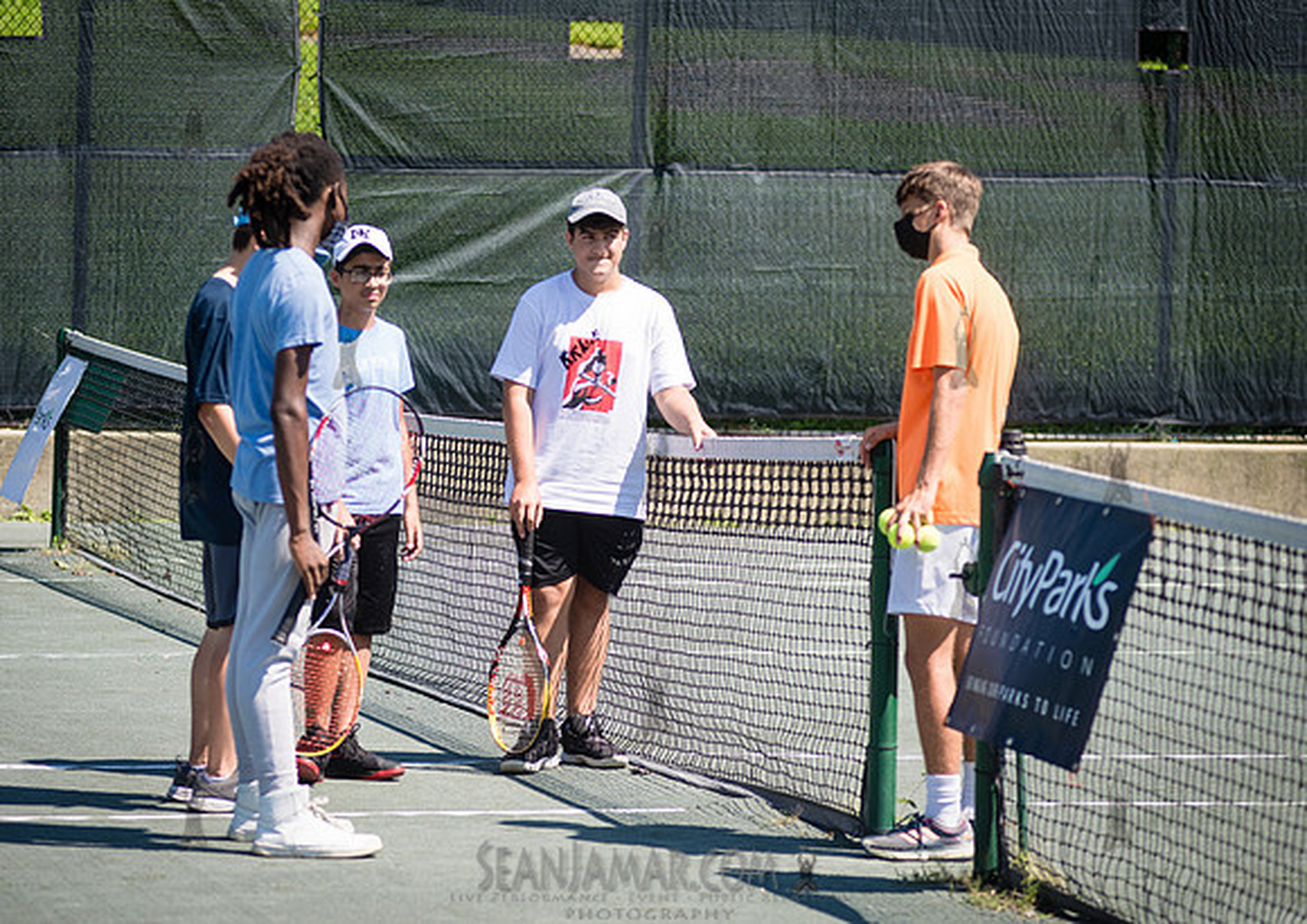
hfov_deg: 14.2
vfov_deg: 10.0
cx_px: 599
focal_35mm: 142
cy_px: 419
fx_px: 5260
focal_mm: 125
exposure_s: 1/1000
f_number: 4.5
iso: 125
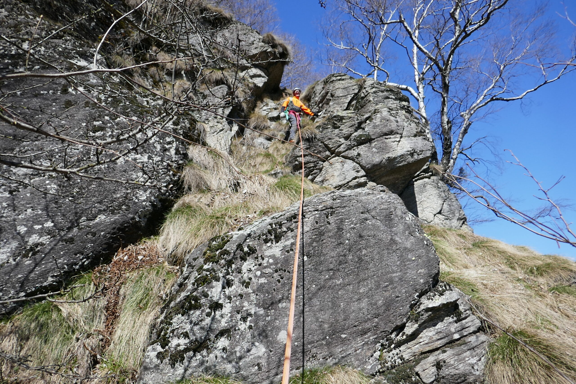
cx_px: 288
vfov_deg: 51.3
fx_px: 400
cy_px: 192
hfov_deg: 71.5
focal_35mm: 25
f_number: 2.8
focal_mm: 9.1
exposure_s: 1/1600
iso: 125
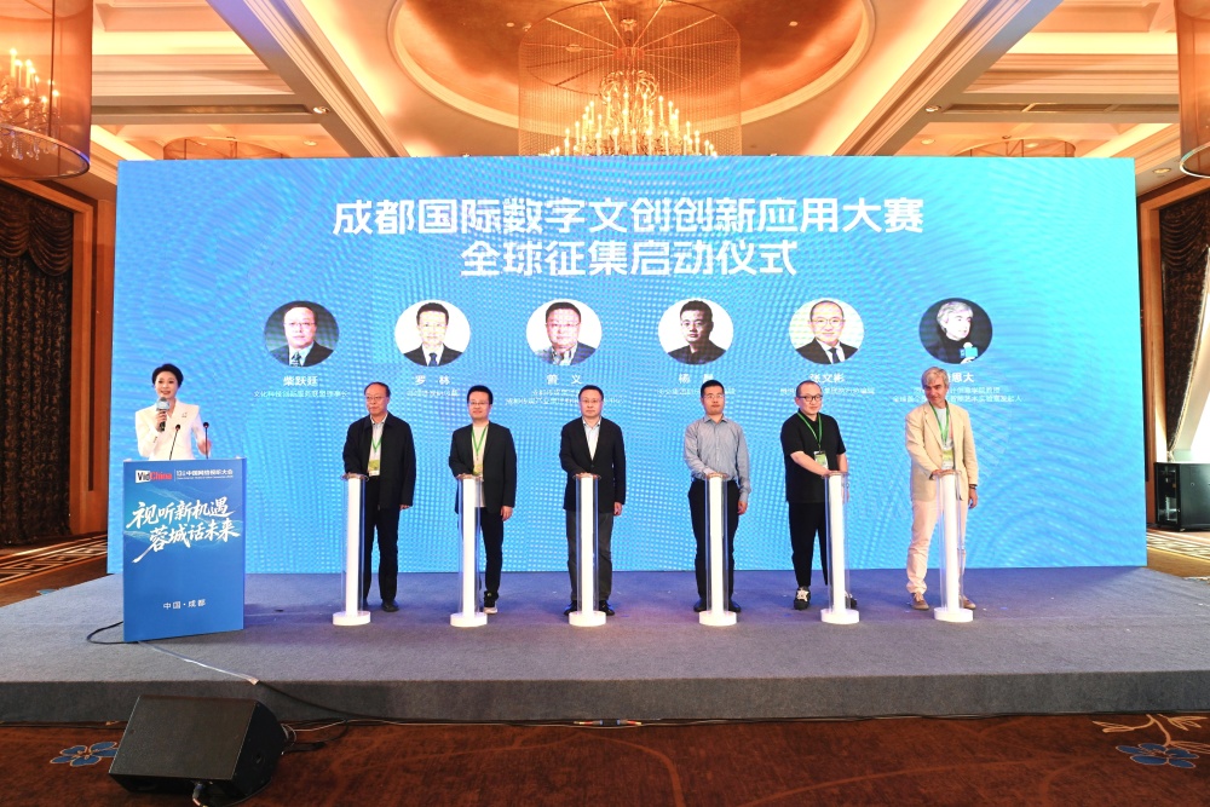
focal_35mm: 24
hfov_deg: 73.7
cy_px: 404
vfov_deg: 53.1
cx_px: 605
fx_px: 807
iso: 2000
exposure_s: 1/80
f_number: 10
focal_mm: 24
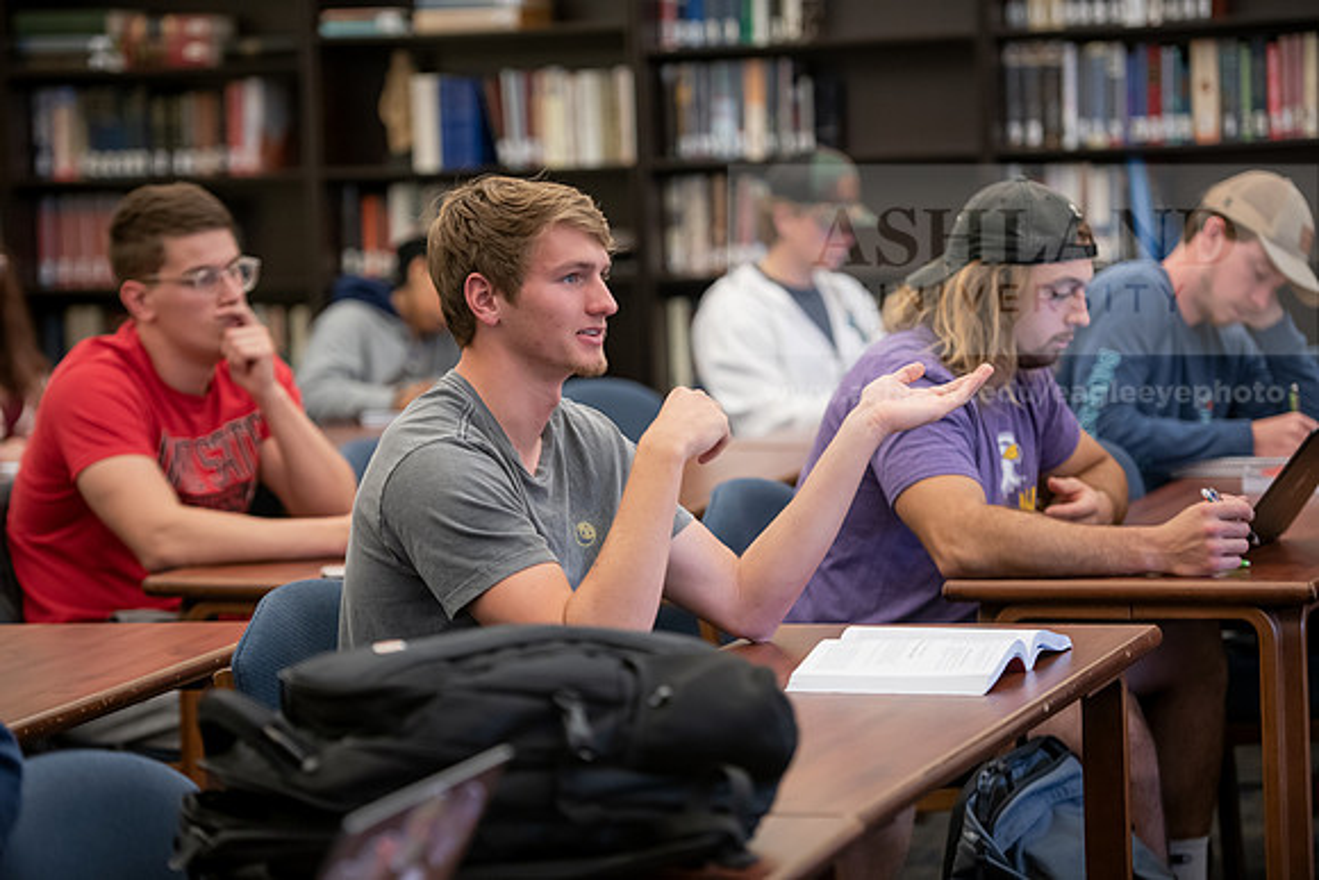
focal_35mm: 112
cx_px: 660
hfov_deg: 18.3
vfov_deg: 12.2
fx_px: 4104
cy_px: 440
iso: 800
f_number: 2.8
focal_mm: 112
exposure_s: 1/200
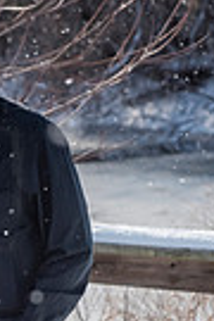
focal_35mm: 401
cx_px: -81
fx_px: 3575
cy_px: 399
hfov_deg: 3.4
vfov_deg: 5.1
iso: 640
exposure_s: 1/2000
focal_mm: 120
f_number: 9
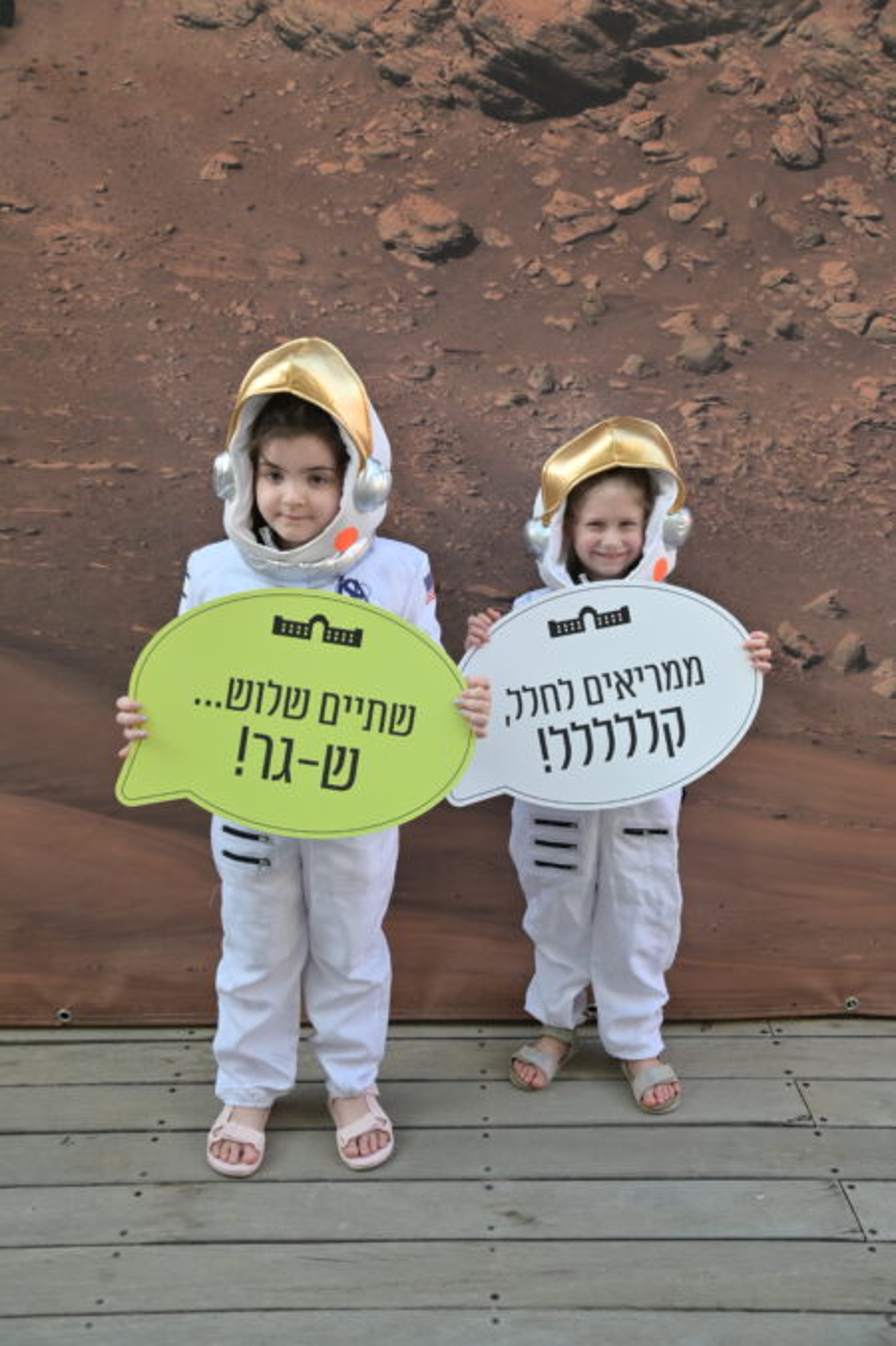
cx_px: 448
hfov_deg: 35.0
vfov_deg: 50.7
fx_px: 1420
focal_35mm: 38
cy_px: 673
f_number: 4.5
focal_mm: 38
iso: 800
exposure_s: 1/500
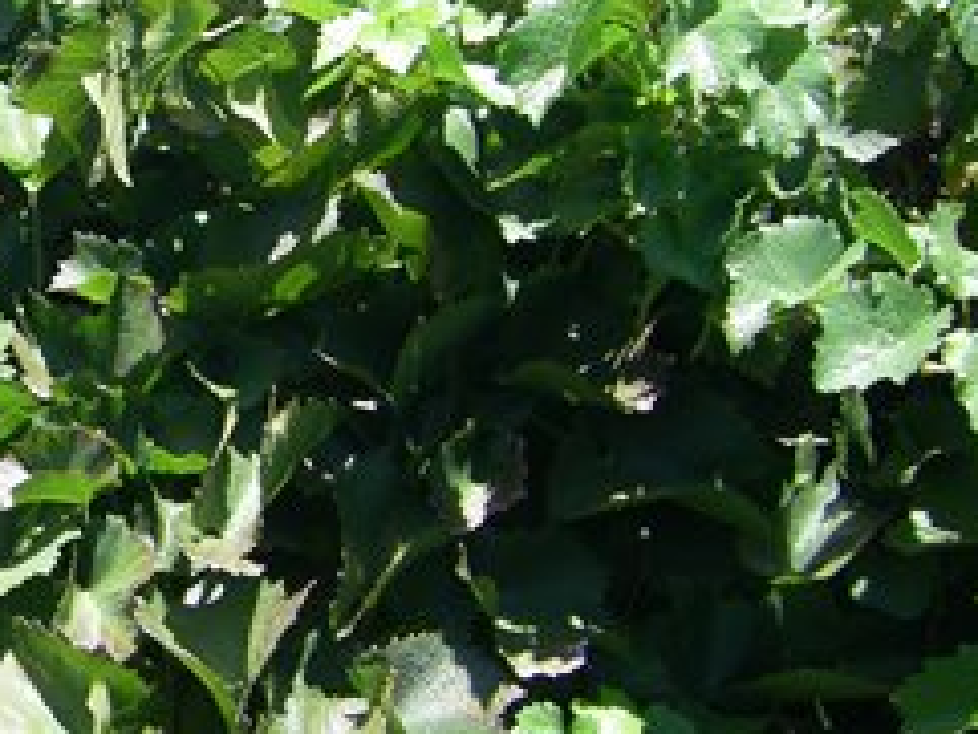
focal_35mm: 101
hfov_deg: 18.5
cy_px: 349
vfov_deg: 14.7
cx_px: -183
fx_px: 2855
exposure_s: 1/200
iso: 64
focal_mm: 6.3
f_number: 3.5
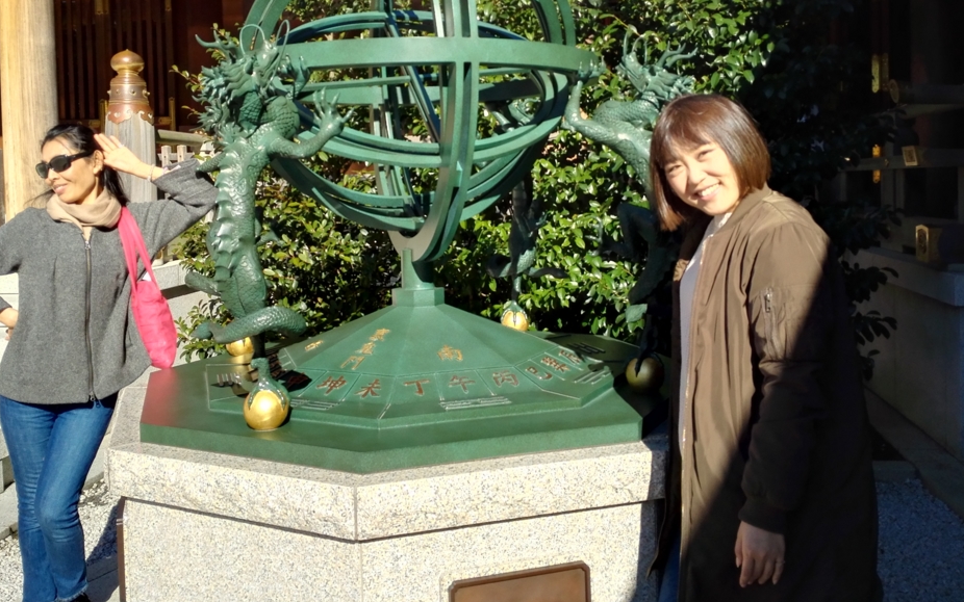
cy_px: 212
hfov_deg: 56.7
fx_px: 893
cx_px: 471
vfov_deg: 37.0
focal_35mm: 34
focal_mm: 3.8
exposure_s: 1/2075
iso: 100
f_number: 2
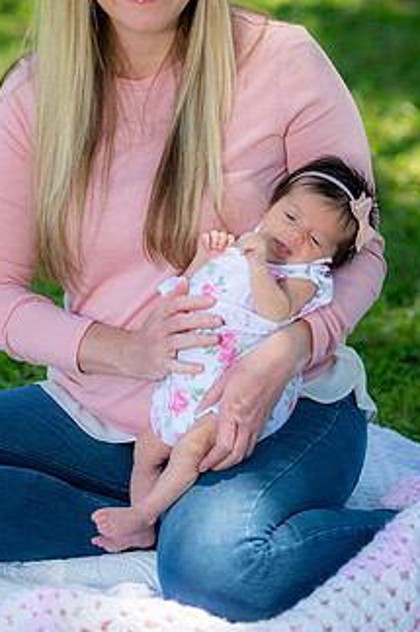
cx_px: 175
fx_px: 2563
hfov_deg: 9.4
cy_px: 217
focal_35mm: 146
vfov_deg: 14.1
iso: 100
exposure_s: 1/250
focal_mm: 105
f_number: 2.8
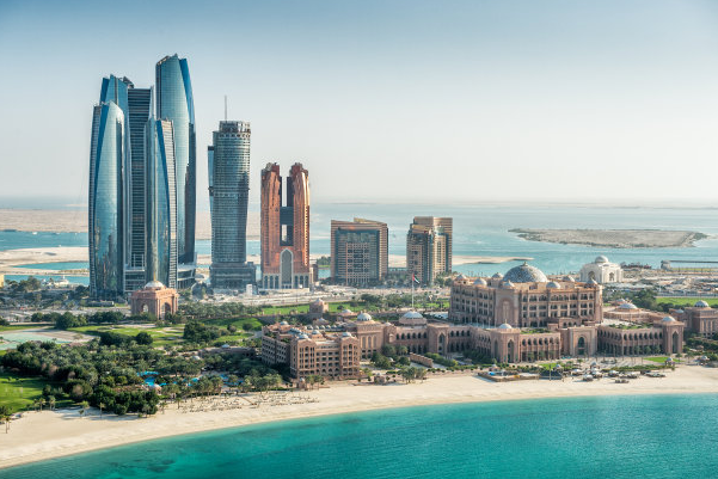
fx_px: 1117
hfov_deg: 35.6
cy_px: 238
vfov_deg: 24.2
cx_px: 360
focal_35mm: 56
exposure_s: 1/1000
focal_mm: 55
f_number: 7.1
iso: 200
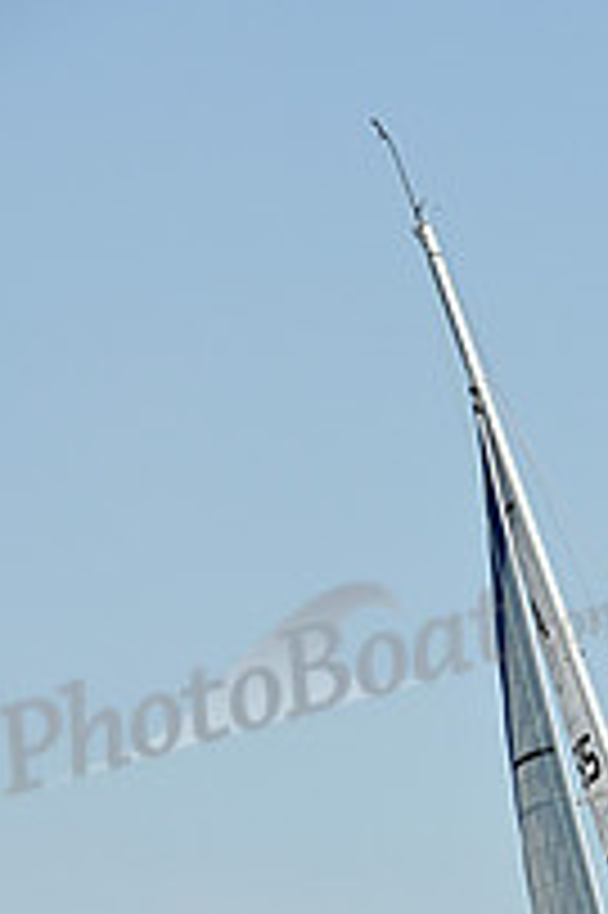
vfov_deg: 6.4
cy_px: 1265
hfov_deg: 4.3
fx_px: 8120
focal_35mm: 320
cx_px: 867
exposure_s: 1/1250
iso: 320
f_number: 8
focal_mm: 112
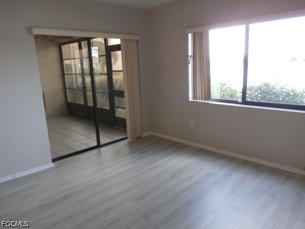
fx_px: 220
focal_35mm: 25
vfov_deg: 54.9
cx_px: 152
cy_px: 114
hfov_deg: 69.4
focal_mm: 4.5
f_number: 3
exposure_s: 1/50
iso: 200
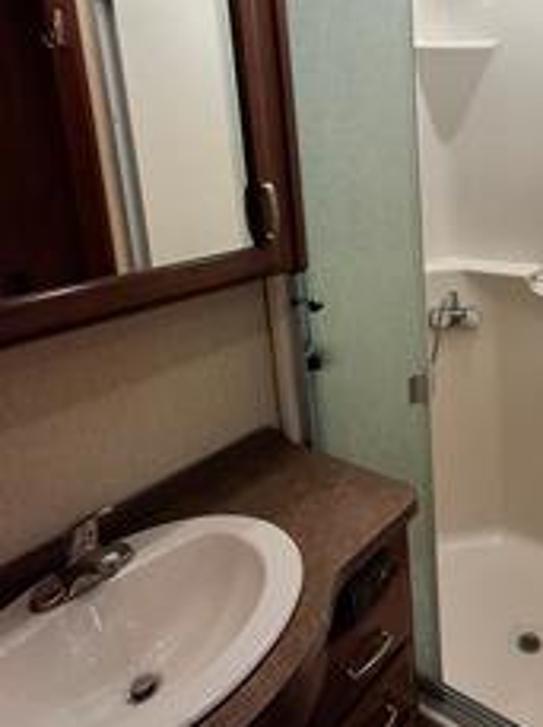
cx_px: 426
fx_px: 587
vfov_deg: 62.7
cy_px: 276
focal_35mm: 28
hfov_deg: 47.2
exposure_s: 1/60
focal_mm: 1.64
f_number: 2.2
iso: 50
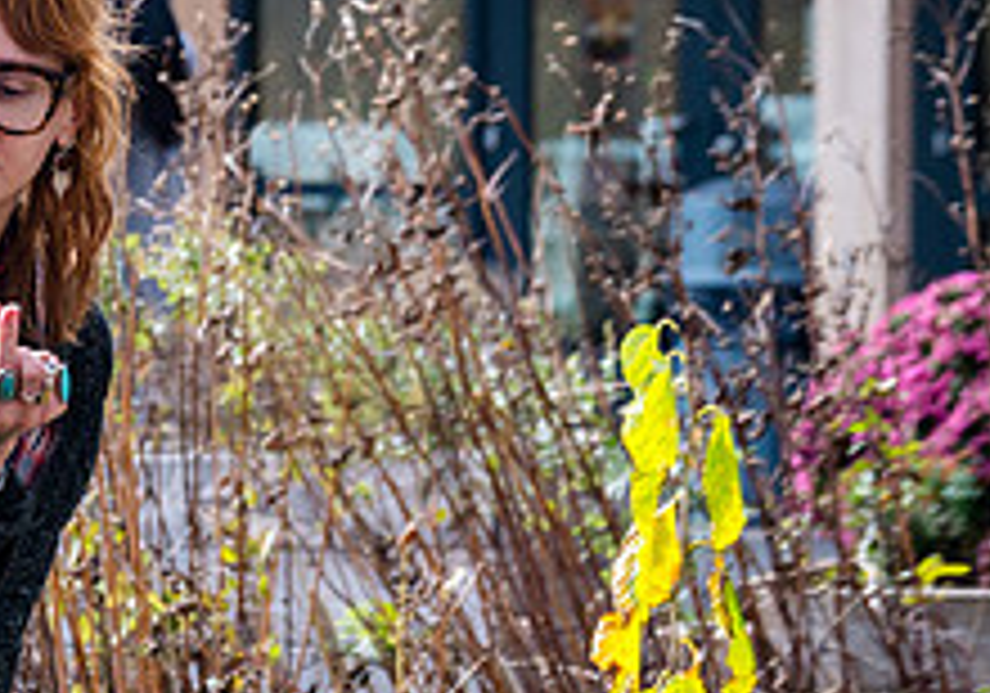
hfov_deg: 8.6
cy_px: 145
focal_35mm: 235
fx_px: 6563
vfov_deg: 6.0
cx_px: -33
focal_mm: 80
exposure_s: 1/400
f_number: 5
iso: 640
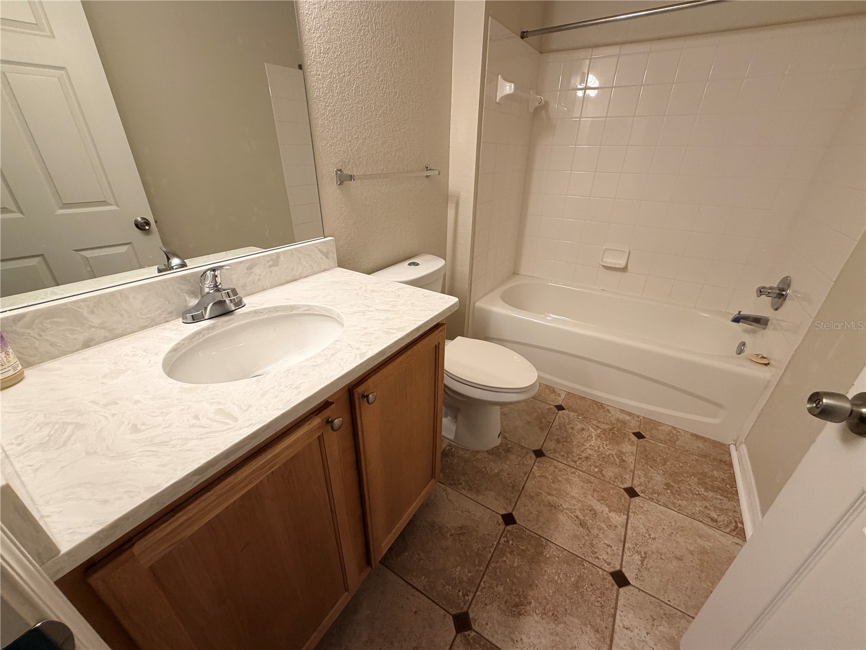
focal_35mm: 14
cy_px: 325
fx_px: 350
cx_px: 433
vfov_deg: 85.7
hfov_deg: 102.1
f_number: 2.2
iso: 160
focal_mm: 2.22
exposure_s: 1/60
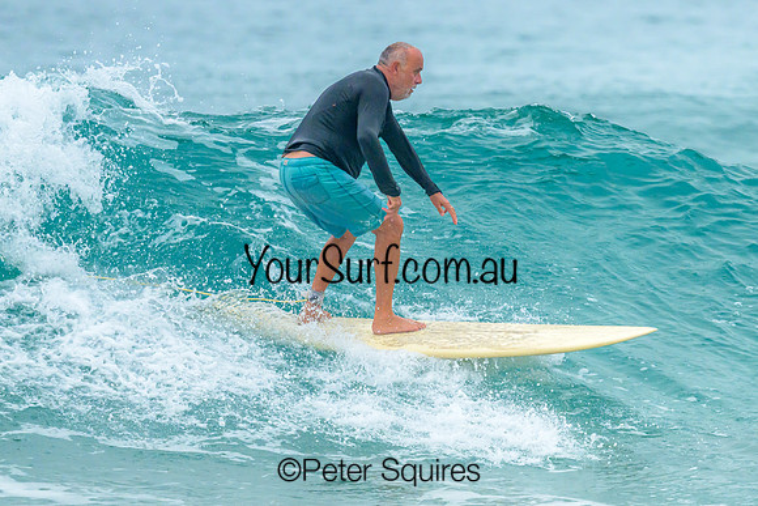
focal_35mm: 1100
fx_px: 23173
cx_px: 503
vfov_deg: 1.3
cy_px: 196
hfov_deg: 1.9
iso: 1400
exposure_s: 1/2000
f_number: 6.3
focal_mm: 800
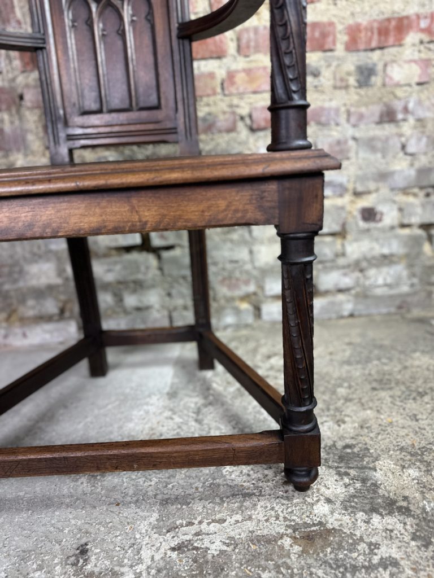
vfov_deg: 71.6
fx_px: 401
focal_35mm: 24
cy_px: 289
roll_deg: +4.3
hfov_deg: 56.8
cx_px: 217
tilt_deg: -18.0
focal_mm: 6.86
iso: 125
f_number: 1.78
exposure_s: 1/50
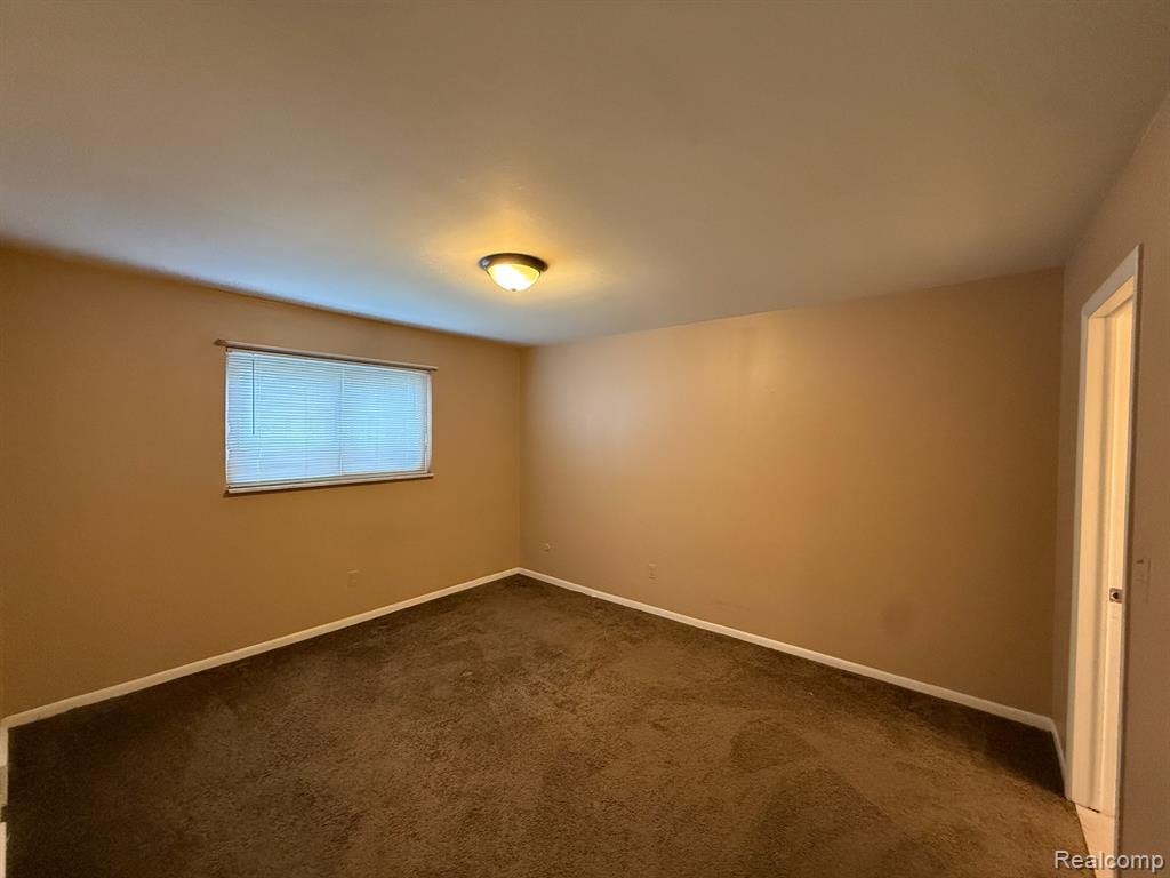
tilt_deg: -0.8
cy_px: 439
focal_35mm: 14
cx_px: 585
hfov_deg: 102.1
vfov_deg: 85.7
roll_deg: -1.0
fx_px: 473
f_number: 2.2
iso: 640
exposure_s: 1/120
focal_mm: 2.22
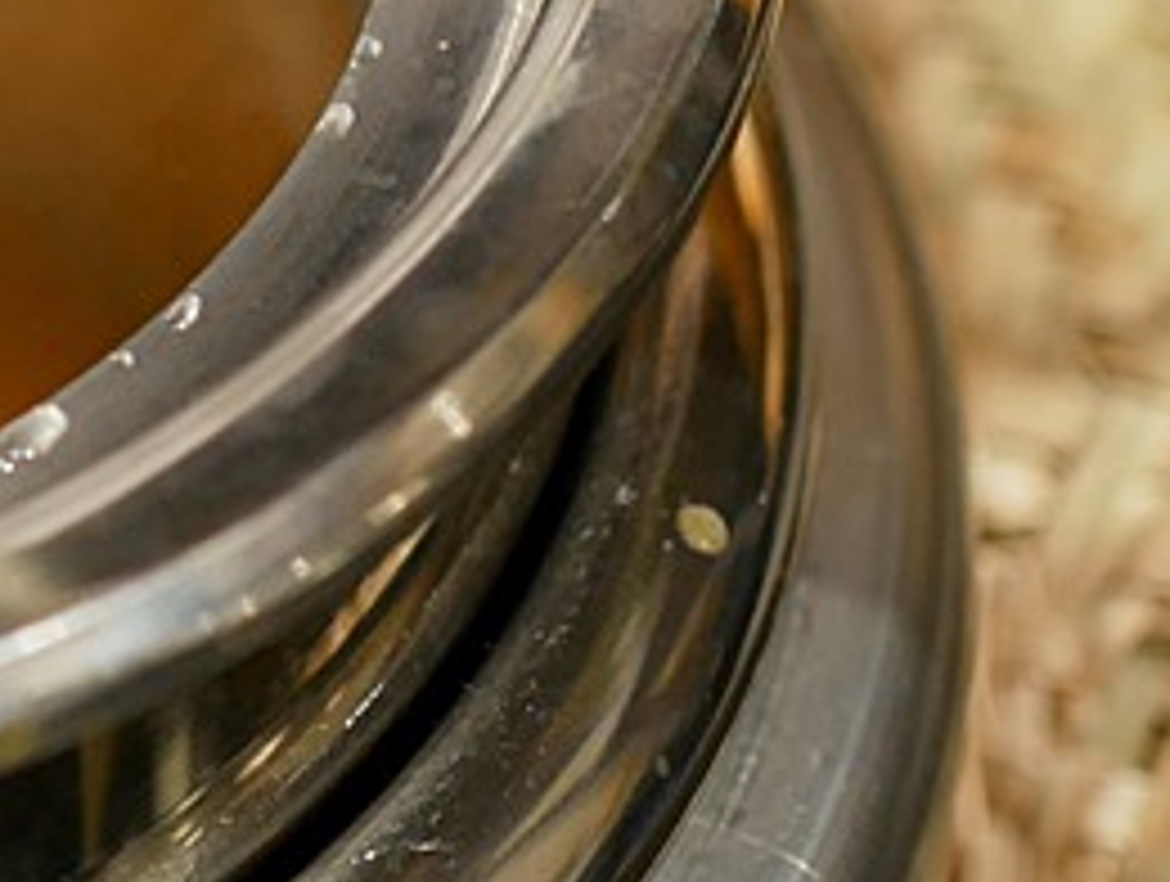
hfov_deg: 9.9
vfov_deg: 7.5
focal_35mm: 192
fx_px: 6501
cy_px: -722
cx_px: -675
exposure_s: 1/60
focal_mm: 25
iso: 500
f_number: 1.8
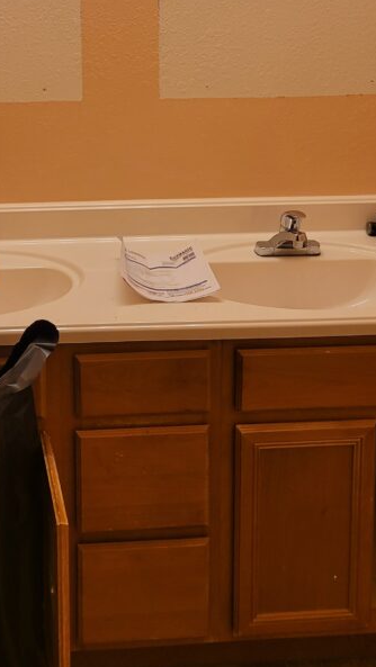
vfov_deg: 41.5
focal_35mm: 47
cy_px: 116
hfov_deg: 25.4
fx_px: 832
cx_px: 132
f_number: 1.8
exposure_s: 1/119
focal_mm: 7
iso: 64
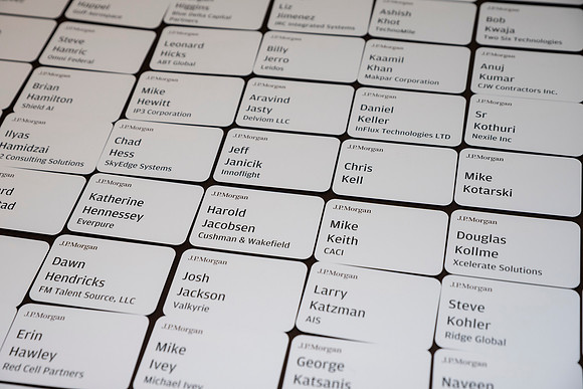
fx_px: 1134
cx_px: 292
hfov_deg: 28.8
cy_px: 194
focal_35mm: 70
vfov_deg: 19.5
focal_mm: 70
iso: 800
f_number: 5.6
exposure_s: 1/125
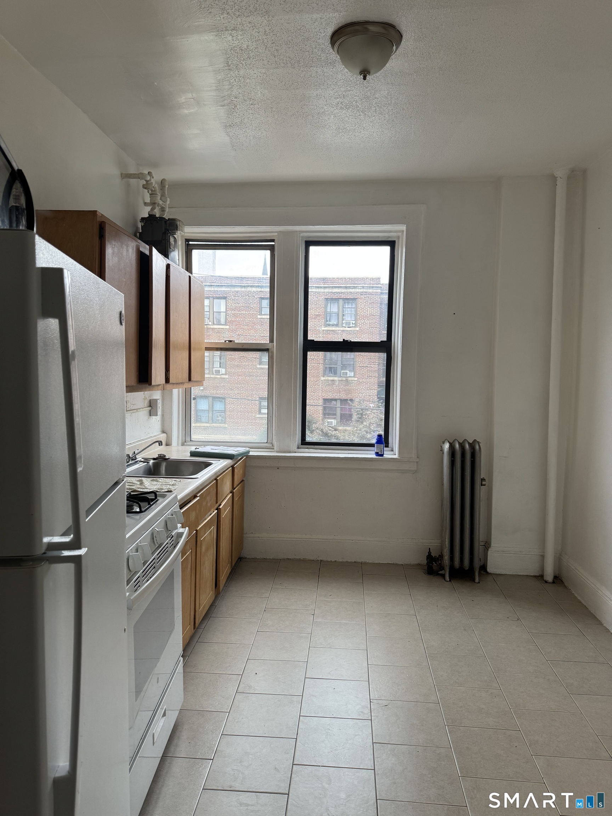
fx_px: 566
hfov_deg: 56.8
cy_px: 408
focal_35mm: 24
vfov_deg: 71.6
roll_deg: +0.6
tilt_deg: -3.2
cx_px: 306
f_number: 1.78
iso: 125
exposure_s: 1/120
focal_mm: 6.76
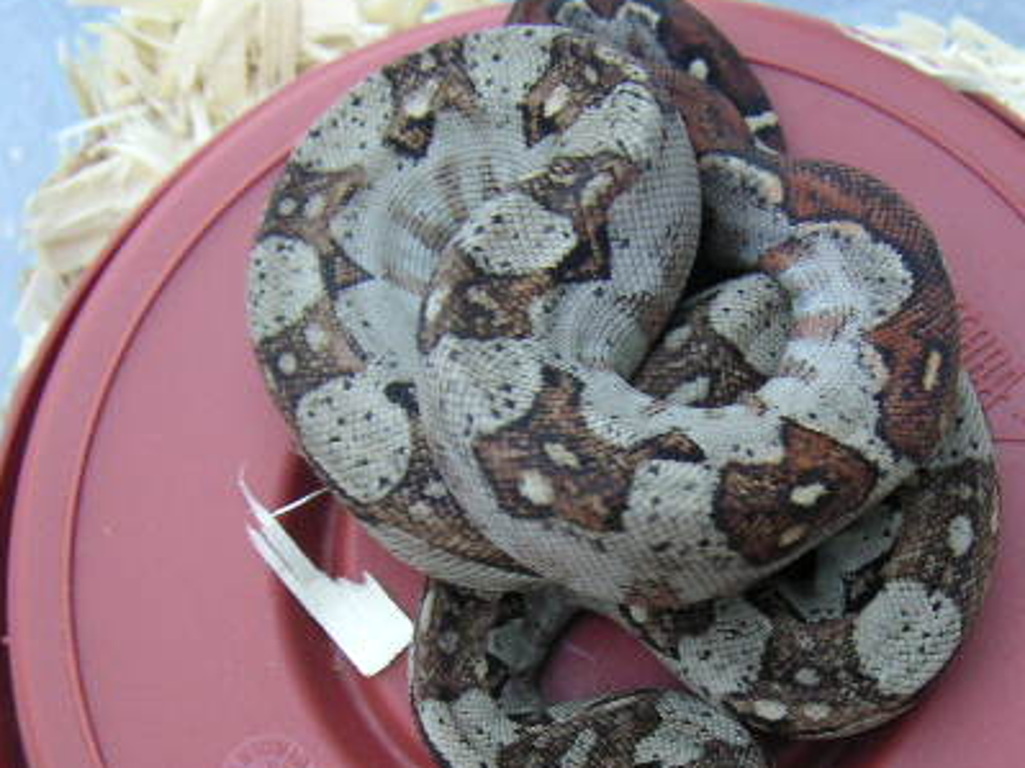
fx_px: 1806
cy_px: 496
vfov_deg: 23.9
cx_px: 655
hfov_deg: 31.5
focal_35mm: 61
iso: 100
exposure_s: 1/10
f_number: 2.8
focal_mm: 6
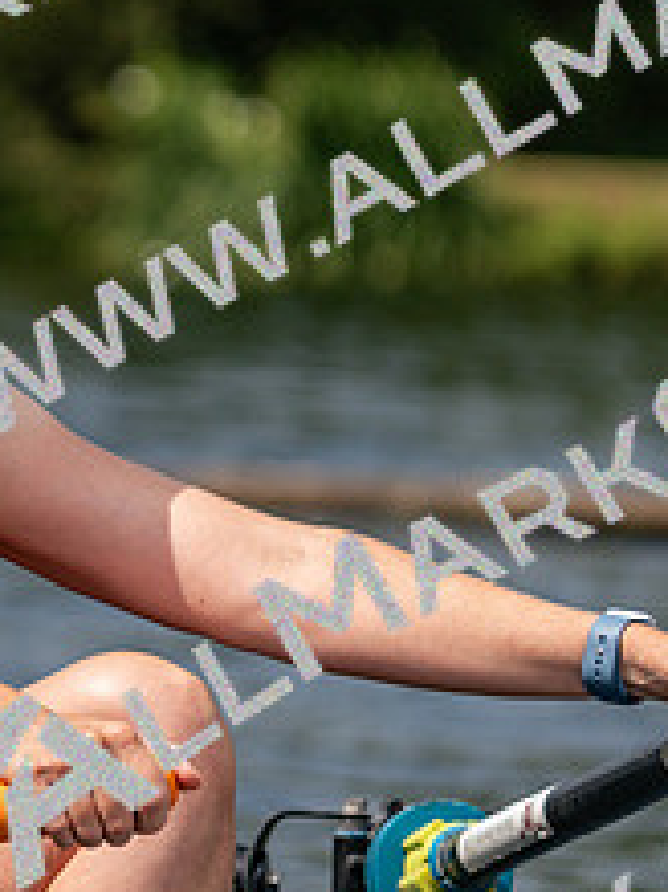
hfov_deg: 2.9
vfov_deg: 3.9
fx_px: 13109
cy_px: 503
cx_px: -354
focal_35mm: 509
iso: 200
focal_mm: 200
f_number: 5.6
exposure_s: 1/1600
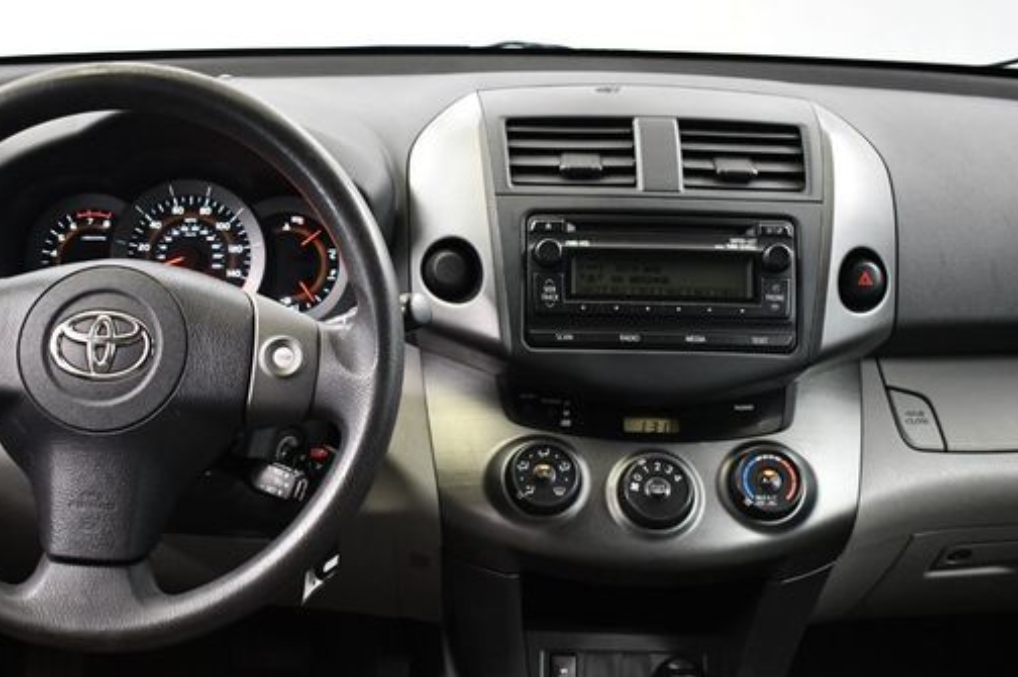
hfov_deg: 41.7
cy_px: 366
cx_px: 406
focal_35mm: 47
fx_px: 1328
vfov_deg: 28.6
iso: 3200
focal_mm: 25
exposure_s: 1/60
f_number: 4
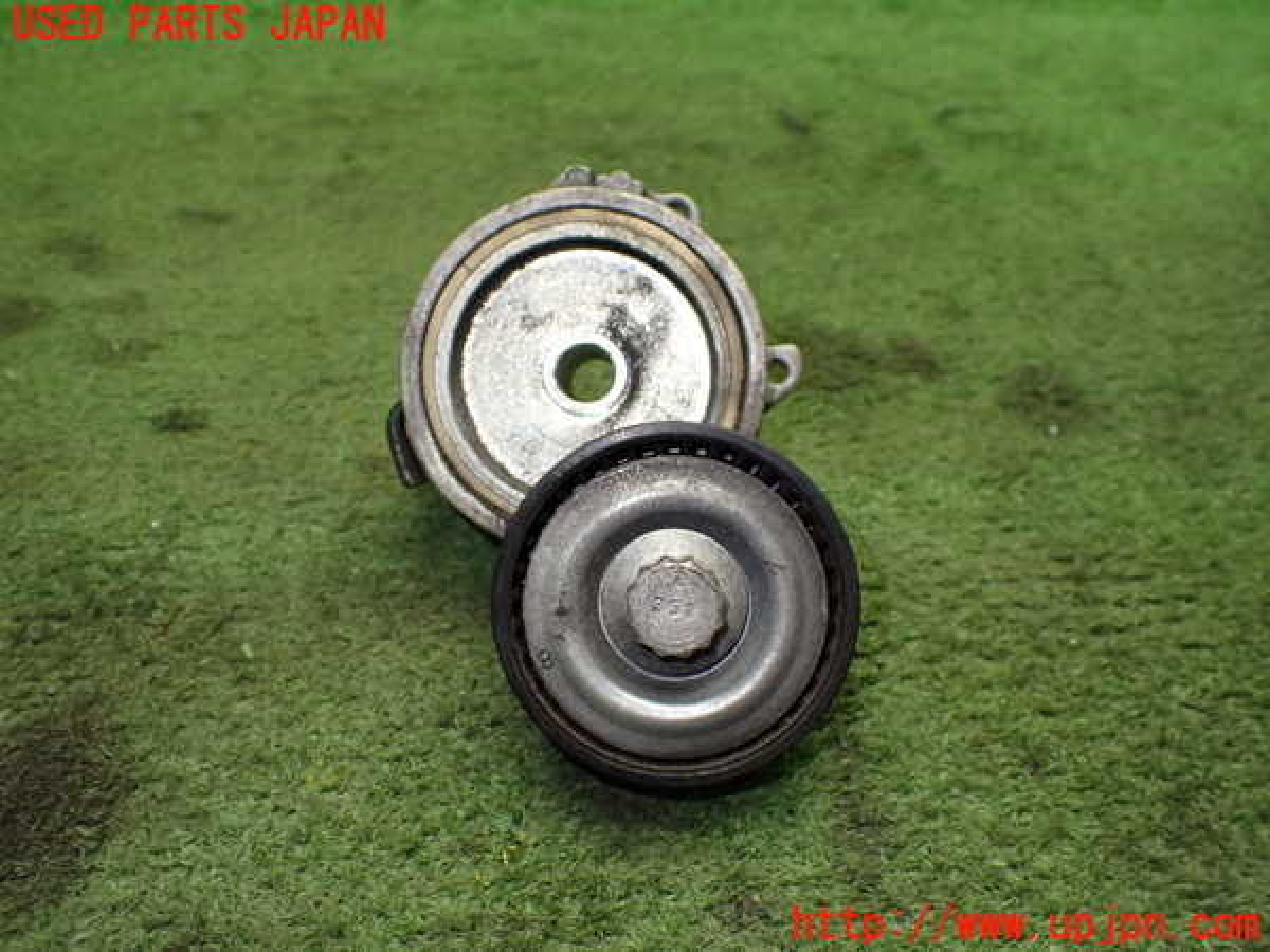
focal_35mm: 30
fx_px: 1101
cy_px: 476
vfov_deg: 46.8
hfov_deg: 60.0
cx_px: 635
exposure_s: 1/125
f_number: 2.3
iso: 500
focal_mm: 5.4
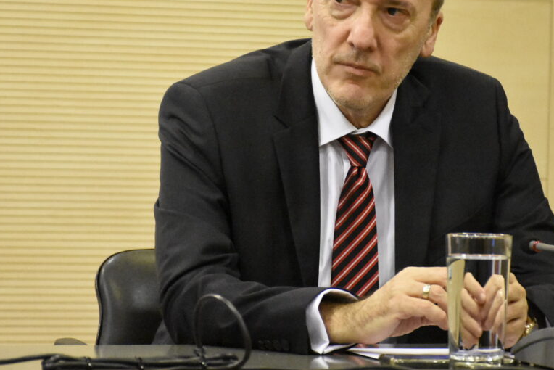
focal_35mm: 181
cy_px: 156
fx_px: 2786
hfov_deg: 11.4
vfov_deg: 7.6
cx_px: 318
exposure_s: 1/250
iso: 14400
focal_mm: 90
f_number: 5.3
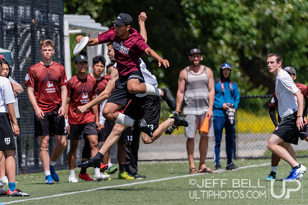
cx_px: 138
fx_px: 5653
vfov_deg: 2.1
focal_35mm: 661
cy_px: 101
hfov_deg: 3.1
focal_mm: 400
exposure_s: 1/2000
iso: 250
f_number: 4
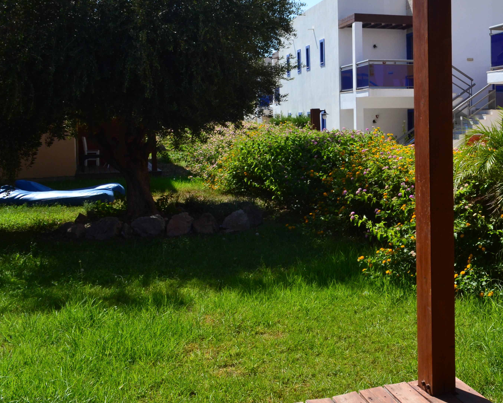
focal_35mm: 43
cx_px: 406
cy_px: 147
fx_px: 640
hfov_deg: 41.0
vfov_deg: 34.7
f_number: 10
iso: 400
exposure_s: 1/320
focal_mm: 18
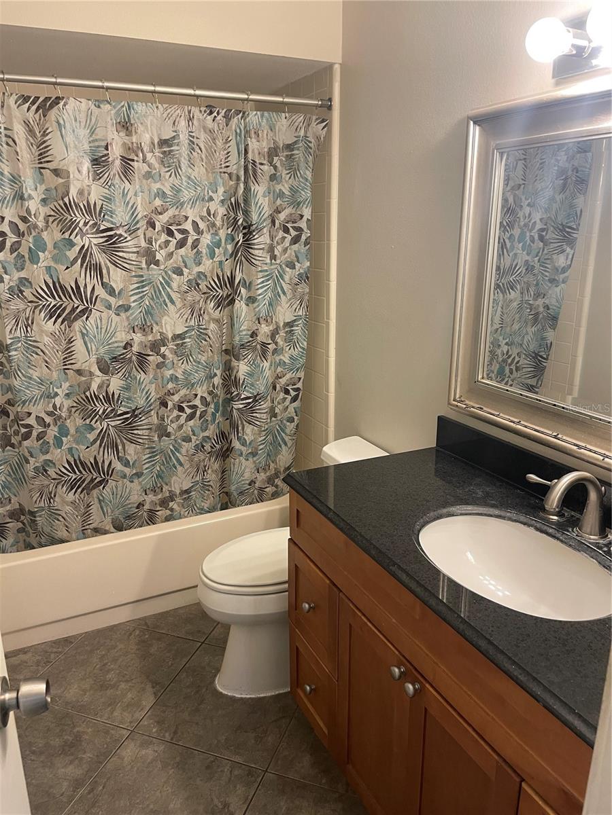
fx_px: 613
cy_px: 408
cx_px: 306
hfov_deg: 53.1
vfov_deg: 67.3
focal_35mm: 26
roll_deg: +0.5
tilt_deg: -14.6
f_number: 1.6
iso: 160
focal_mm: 4.2
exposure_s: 1/60
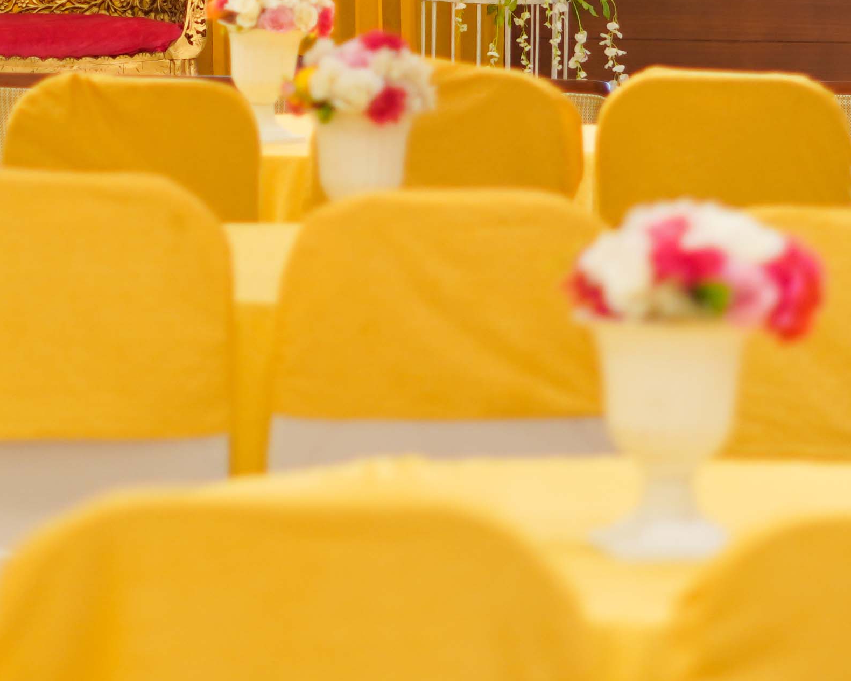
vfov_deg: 6.5
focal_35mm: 236
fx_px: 5944
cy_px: -388
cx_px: 270
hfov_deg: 8.2
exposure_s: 1/80
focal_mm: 50
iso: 160
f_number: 1.8
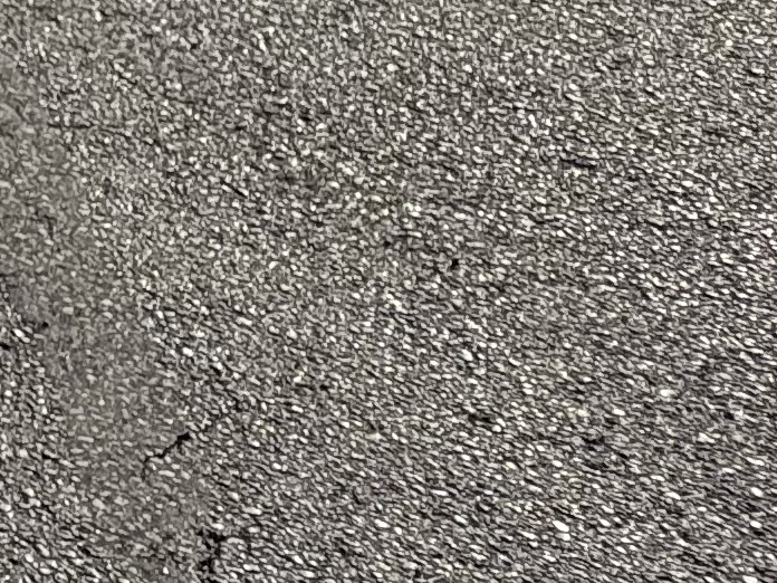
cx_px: -1374
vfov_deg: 9.7
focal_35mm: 139
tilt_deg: -11.3
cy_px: -686
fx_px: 3120
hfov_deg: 10.8
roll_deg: +0.4
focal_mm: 6.76
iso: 80
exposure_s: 1/4950
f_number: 1.78
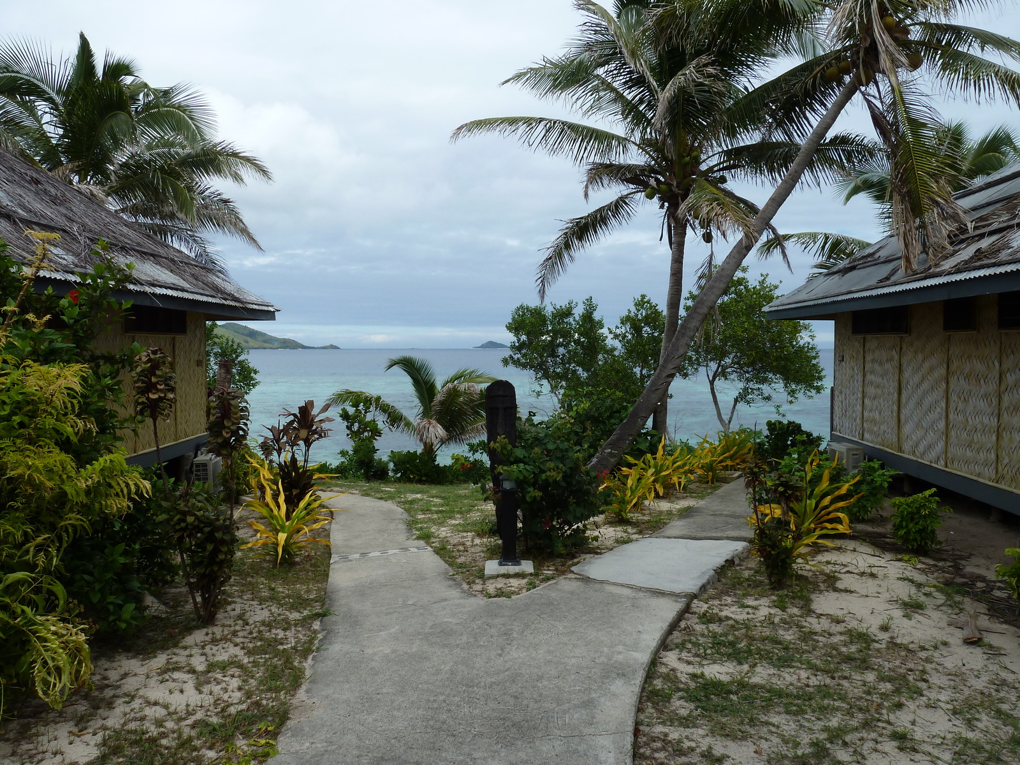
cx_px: 510
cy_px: 382
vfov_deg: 54.9
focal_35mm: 25
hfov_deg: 69.4
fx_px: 737
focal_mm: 4.1
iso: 80
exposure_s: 1/400
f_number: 5
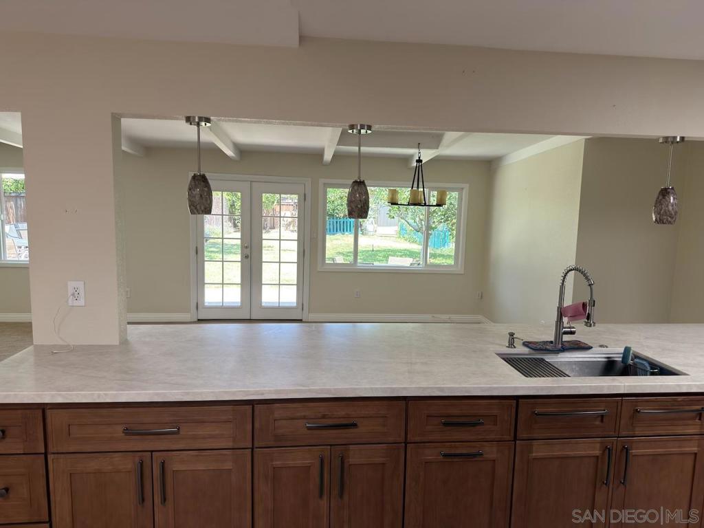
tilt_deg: -6.9
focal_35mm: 24
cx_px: 352
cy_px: 264
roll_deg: +0.0
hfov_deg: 71.6
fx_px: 488
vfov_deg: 56.8
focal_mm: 6.76
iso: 100
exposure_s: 1/162
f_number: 1.78
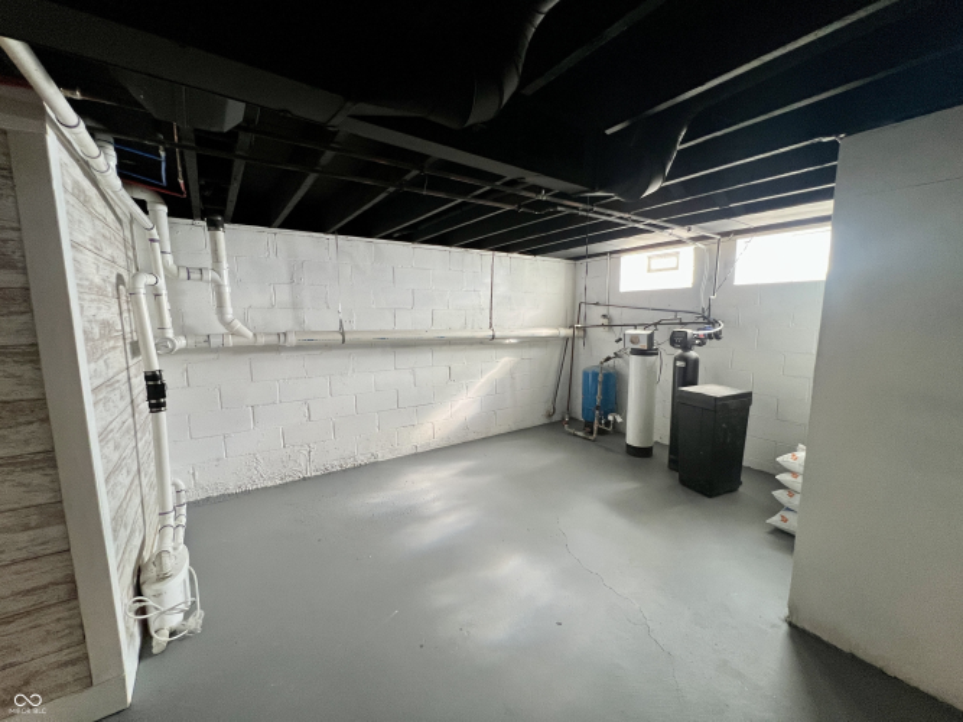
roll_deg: -0.2
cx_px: 482
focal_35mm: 13
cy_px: 361
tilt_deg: -6.7
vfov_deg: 89.9
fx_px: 362
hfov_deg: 106.2
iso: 200
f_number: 1.8
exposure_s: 1/60
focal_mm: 1.57
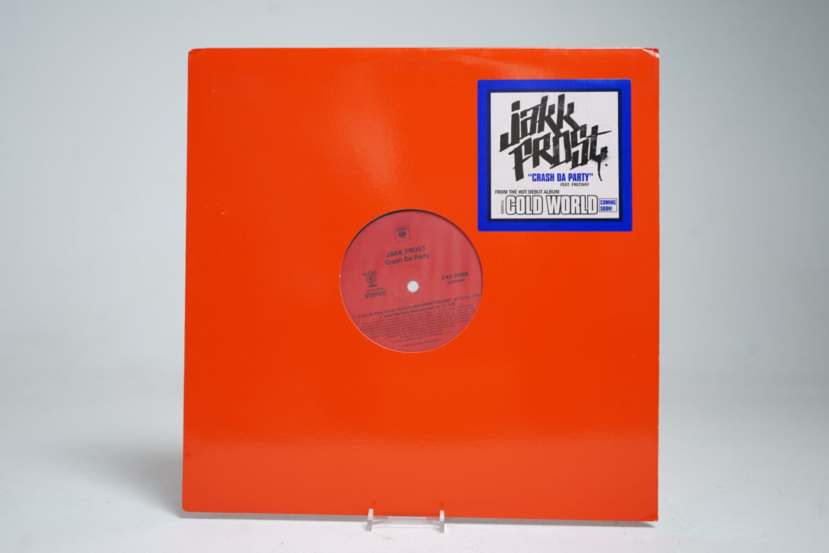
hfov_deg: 55.8
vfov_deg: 38.9
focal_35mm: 34
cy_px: 276
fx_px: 783
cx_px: 414
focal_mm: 34
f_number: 5
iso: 64
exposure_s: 1/6
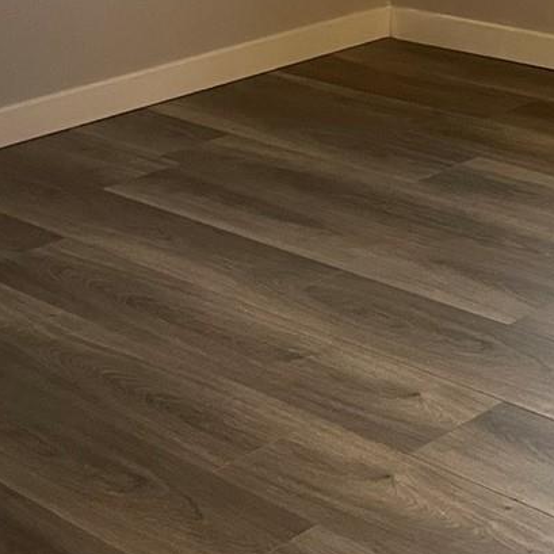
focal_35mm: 90
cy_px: -196
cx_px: 906
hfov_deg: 16.9
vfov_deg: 17.9
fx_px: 1630
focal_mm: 4.2
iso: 200
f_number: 1.6
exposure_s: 1/60
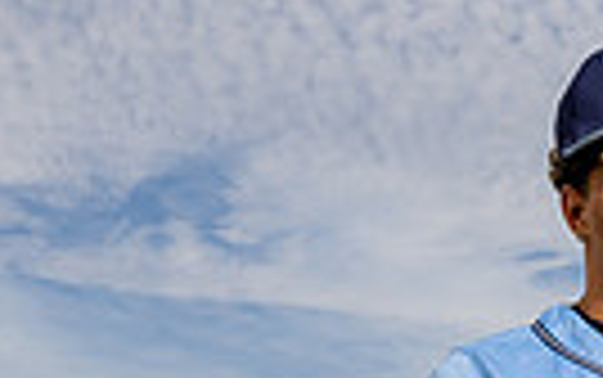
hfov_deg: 17.2
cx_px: 526
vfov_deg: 9.7
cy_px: 896
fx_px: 1974
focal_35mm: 120
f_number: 11
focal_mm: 35
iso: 160
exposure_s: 1/250
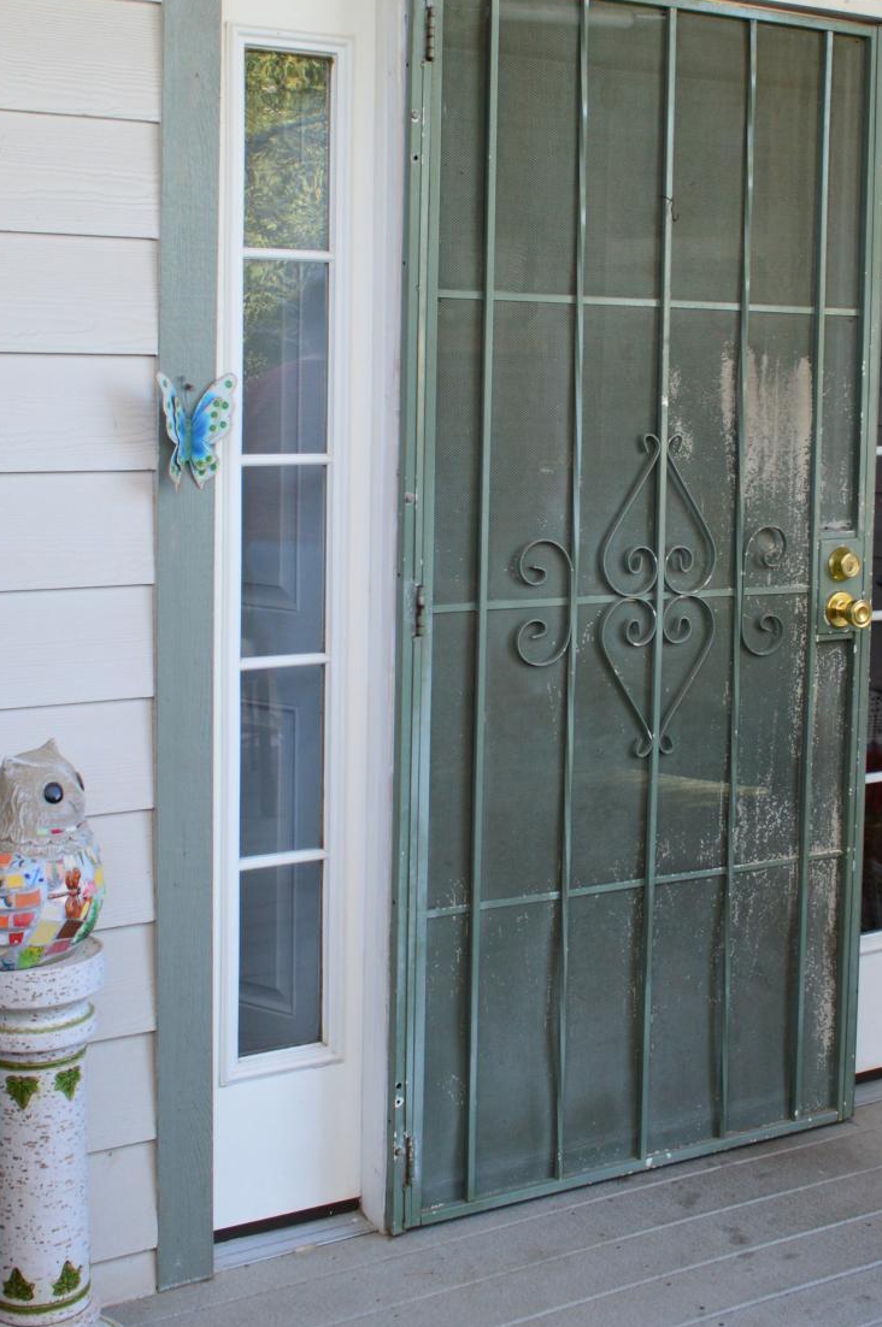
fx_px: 1805
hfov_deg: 27.3
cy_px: 484
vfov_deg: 40.1
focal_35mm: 49
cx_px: 596
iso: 400
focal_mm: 18
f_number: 8
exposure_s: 1/50
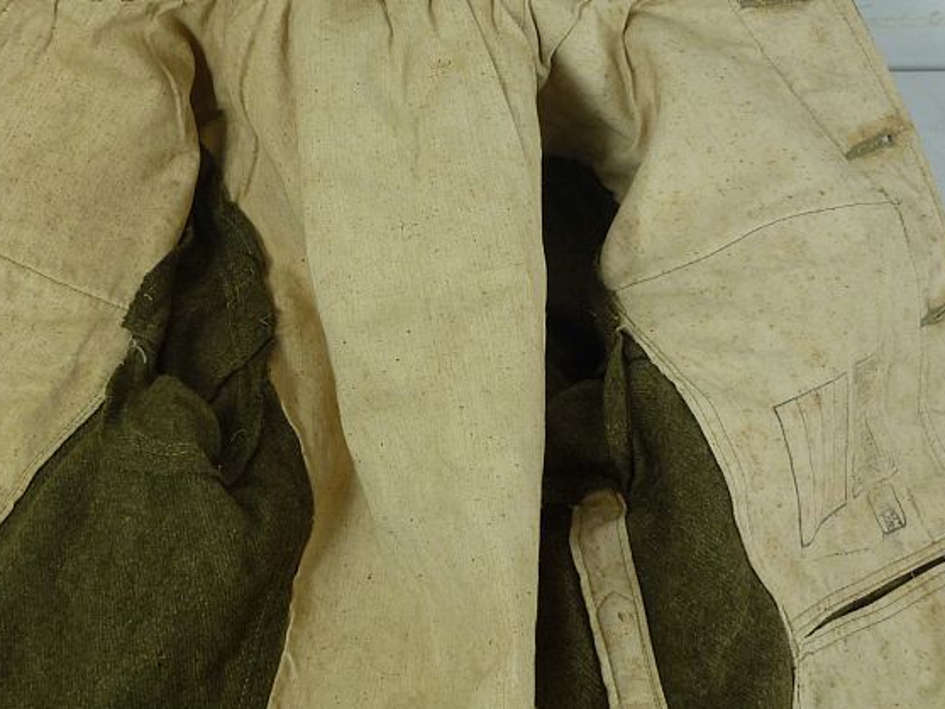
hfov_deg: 43.7
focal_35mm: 43
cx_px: 388
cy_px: 345
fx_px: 1174
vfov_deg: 33.6
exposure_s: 1/60
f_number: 3.5
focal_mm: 5.4
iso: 100
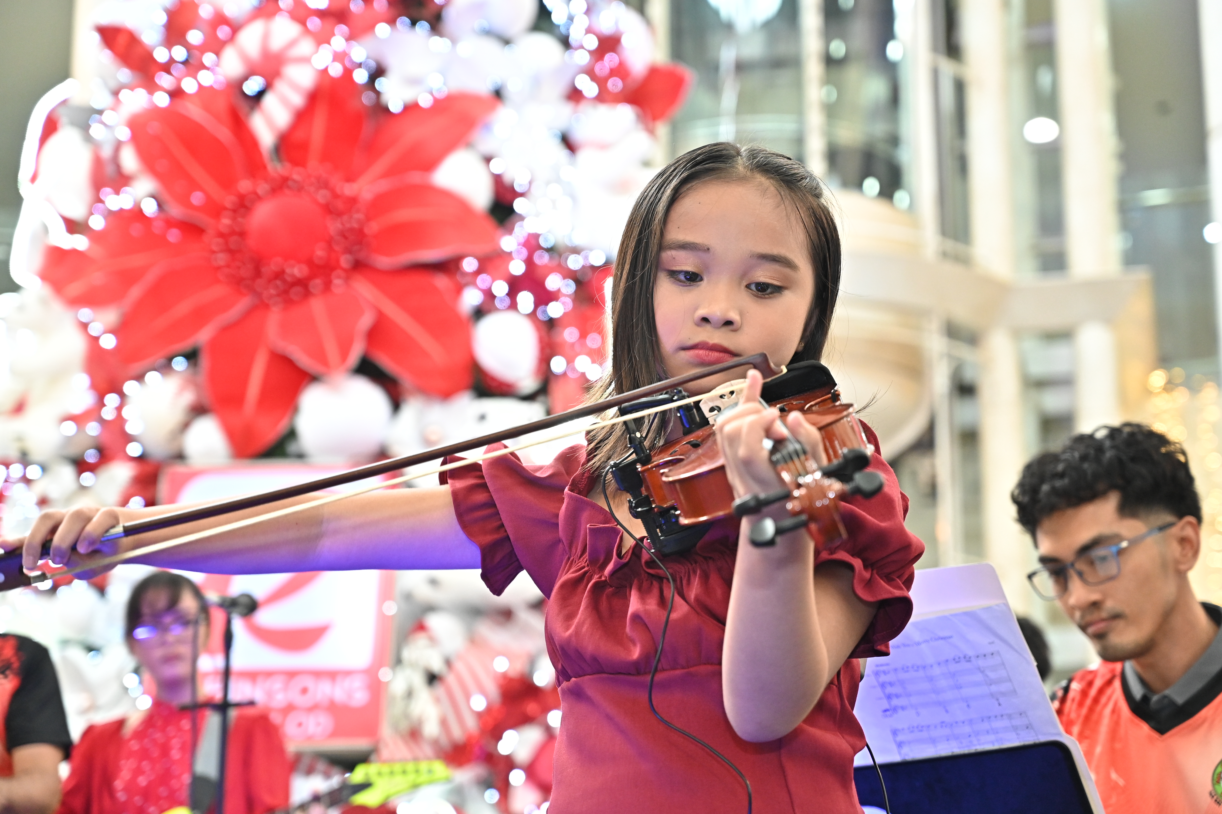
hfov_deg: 28.9
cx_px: 611
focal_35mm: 70
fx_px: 2375
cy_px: 407
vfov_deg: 19.4
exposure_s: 1/125
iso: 2500
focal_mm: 70
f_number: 4
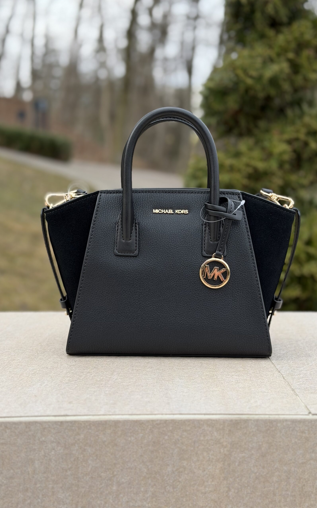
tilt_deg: -7.6
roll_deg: -1.3
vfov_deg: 39.6
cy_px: 254
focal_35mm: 51
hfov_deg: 25.3
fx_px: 705
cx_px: 169
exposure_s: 1/499
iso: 64
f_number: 1.78
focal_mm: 6.76
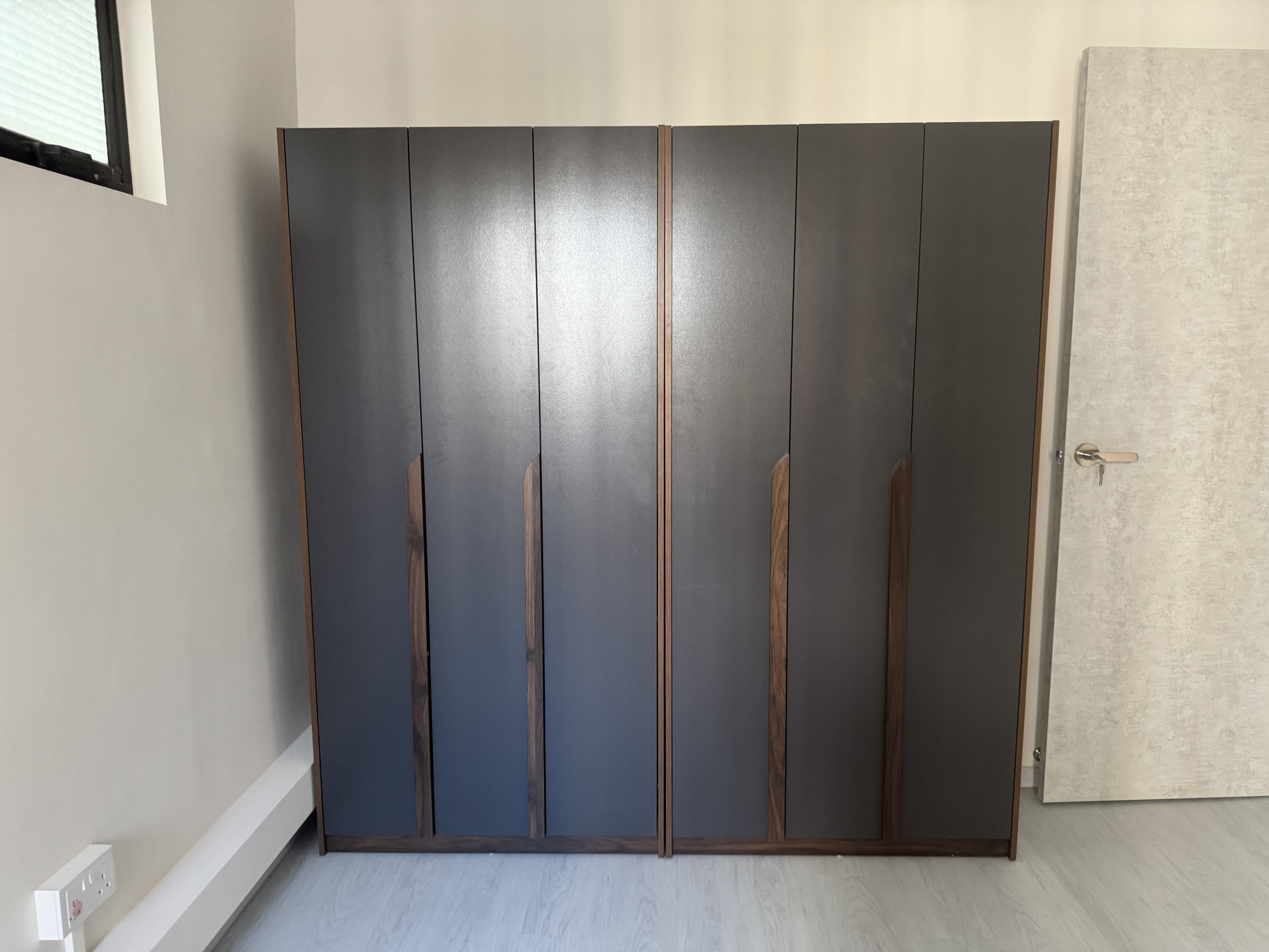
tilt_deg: -7.7
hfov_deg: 71.6
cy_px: 476
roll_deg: +1.0
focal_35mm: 24
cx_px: 634
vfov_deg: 56.8
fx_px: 880
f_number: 1.78
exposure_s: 1/60
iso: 400
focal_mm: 6.76
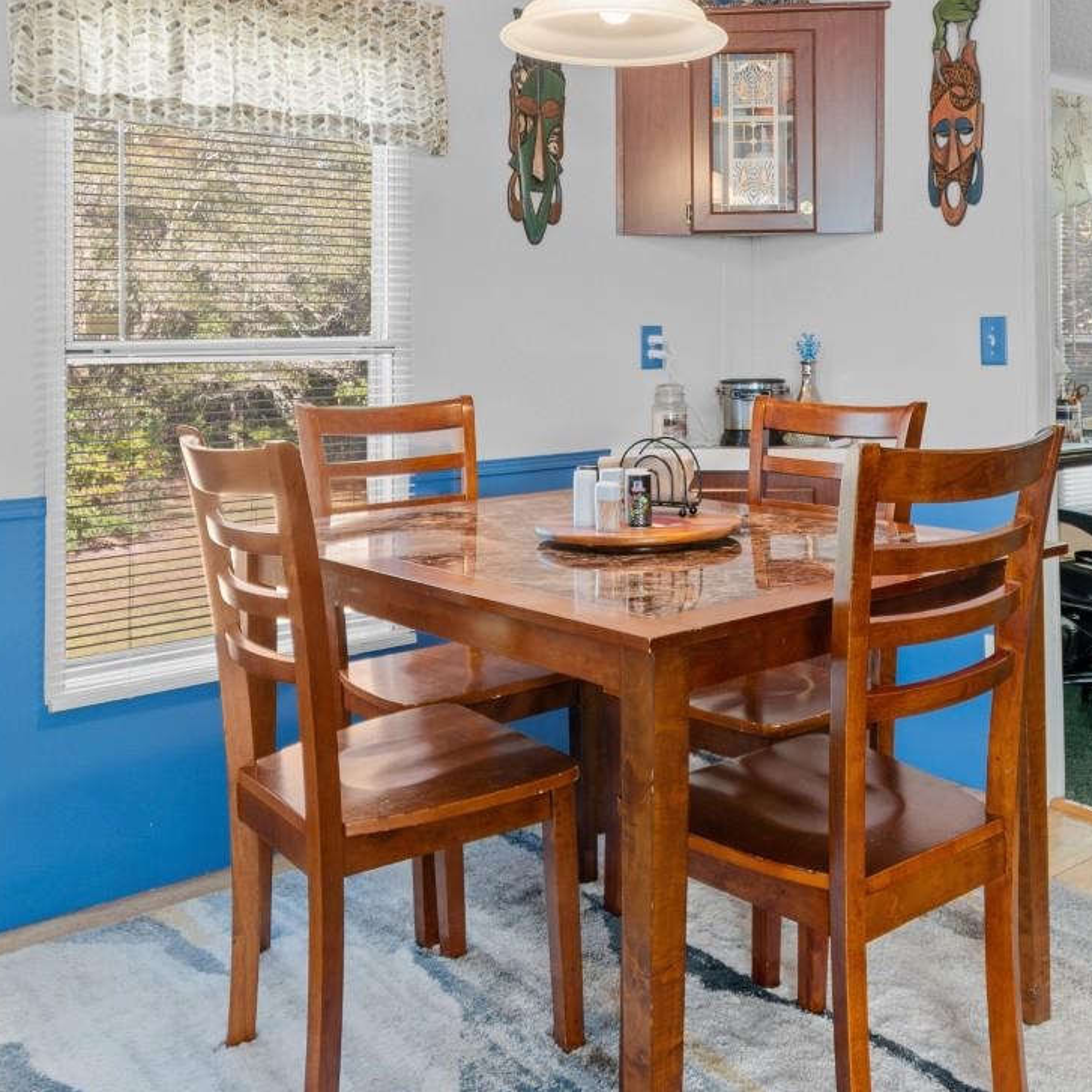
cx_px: 670
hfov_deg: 45.7
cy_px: 329
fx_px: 1285
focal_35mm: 36
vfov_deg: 45.1
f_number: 4.8
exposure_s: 1/2
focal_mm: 13
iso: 100
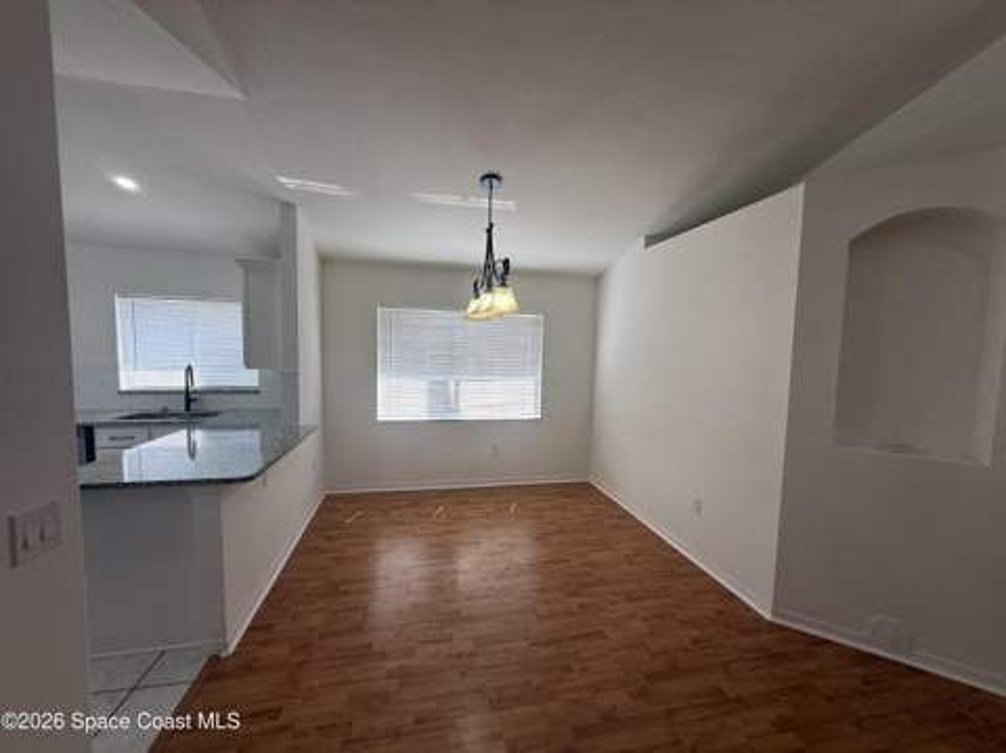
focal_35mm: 14
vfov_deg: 85.6
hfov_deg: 102.1
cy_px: 376
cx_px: 503
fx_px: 406
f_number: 2.2
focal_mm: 2.22
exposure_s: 1/179
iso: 64
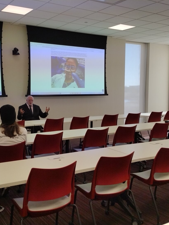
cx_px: 82
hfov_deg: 38.7
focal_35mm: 37
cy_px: 110
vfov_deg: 50.1
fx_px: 241
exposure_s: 1/148
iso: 100
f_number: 1.7
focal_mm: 4.71
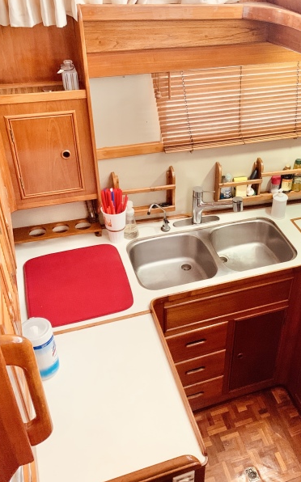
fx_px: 486
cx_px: 234
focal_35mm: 37
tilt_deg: -36.6
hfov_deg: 33.6
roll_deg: -4.5
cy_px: 240
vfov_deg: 52.8
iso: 400
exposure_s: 1/33
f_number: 1.8
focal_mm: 4.25
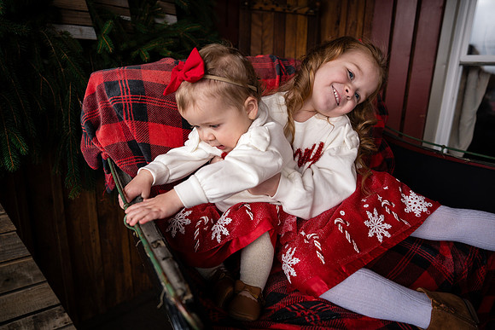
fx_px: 330
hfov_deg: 73.7
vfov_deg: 53.2
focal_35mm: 24
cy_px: 165
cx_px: 248
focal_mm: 24
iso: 320
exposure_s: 1/250
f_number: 3.2
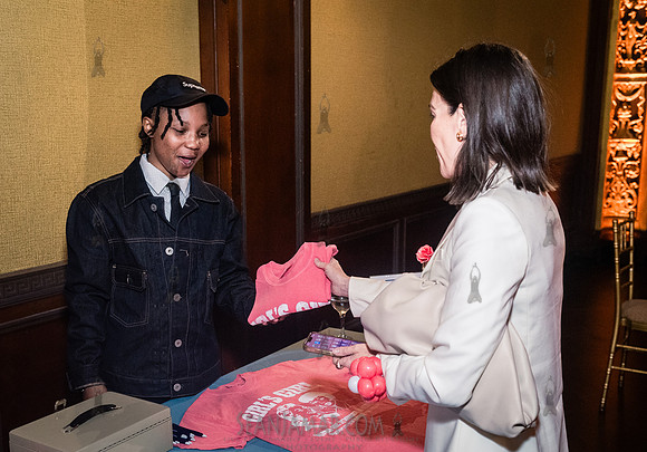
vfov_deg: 32.2
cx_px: 307
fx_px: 782
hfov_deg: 45.0
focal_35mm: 43
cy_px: 269
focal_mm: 35
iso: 5000
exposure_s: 1/200
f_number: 4
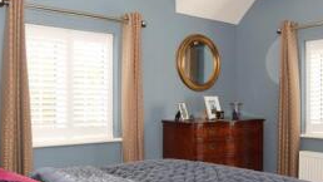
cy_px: 102
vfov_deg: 29.7
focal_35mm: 40
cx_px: 174
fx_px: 343
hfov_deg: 50.4
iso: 400
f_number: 5.6
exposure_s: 1/6
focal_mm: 10
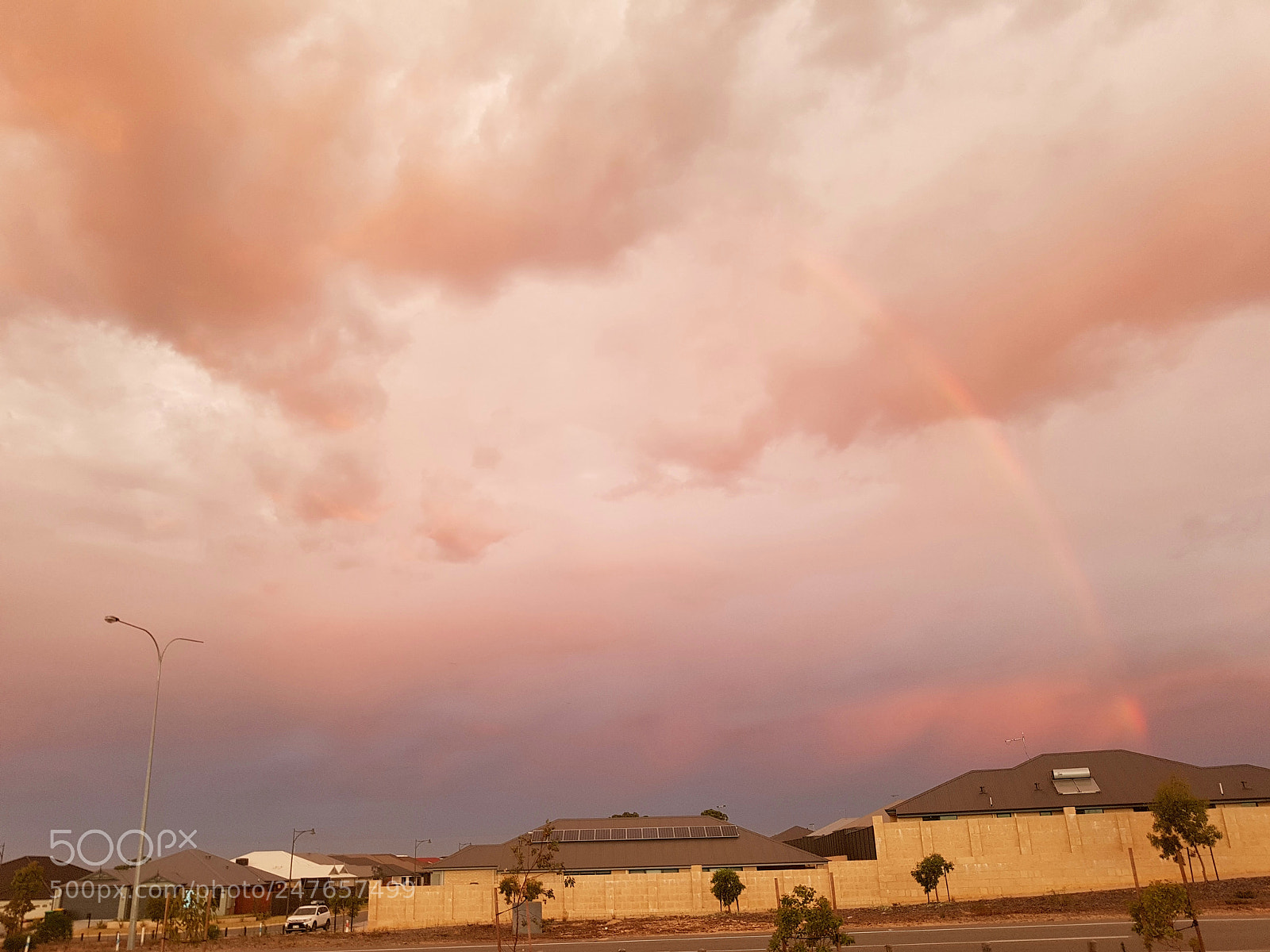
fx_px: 954
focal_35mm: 26
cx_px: 635
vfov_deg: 53.1
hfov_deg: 67.3
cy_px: 476
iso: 80
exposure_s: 1/50
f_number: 1.7
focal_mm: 4.2
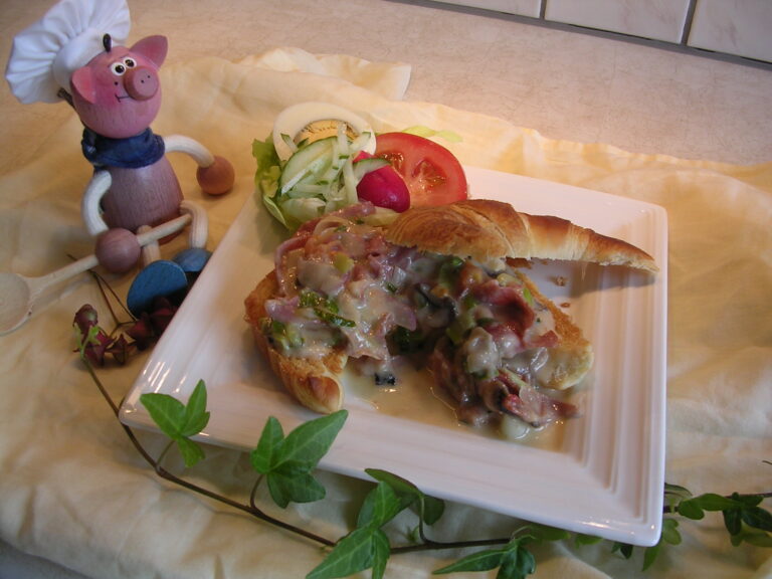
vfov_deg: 37.7
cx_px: 386
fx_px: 847
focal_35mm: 38
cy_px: 290
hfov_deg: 49.0
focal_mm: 5.8
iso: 100
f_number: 2.8
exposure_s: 1/107
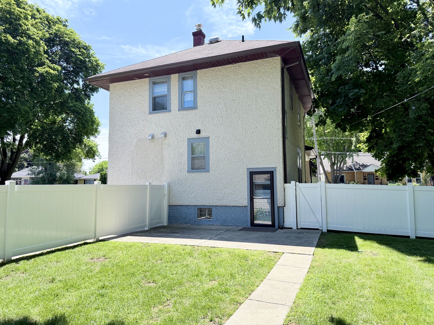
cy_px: 162
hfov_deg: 71.6
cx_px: 217
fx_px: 301
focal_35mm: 24
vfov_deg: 56.8
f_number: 1.78
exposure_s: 1/2370
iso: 100
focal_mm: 6.76
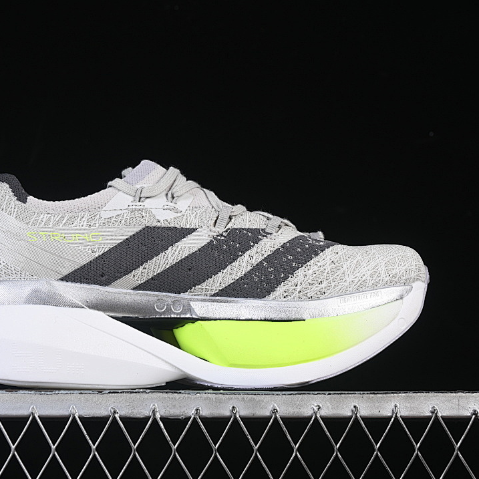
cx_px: 184
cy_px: 240
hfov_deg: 18.1
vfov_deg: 18.1
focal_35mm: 96
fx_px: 1503
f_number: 8
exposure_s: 1/80
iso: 160
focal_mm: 50
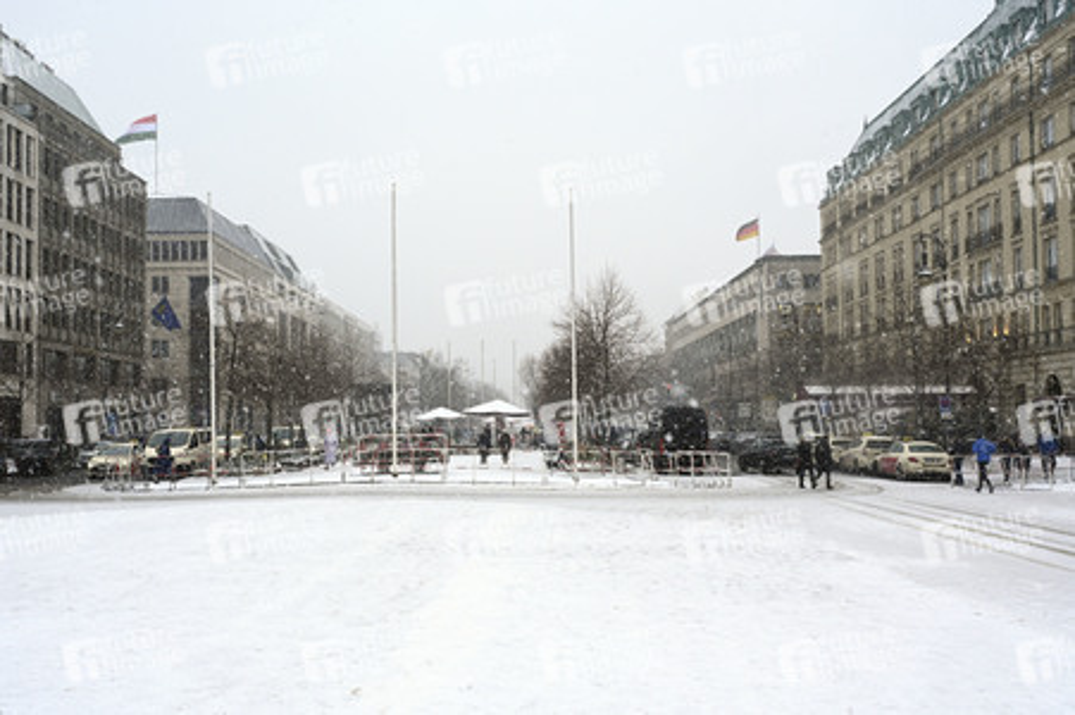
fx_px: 1164
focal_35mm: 39
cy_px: 358
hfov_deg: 49.6
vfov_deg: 34.2
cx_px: 538
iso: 1600
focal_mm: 39
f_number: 11
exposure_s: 1/250
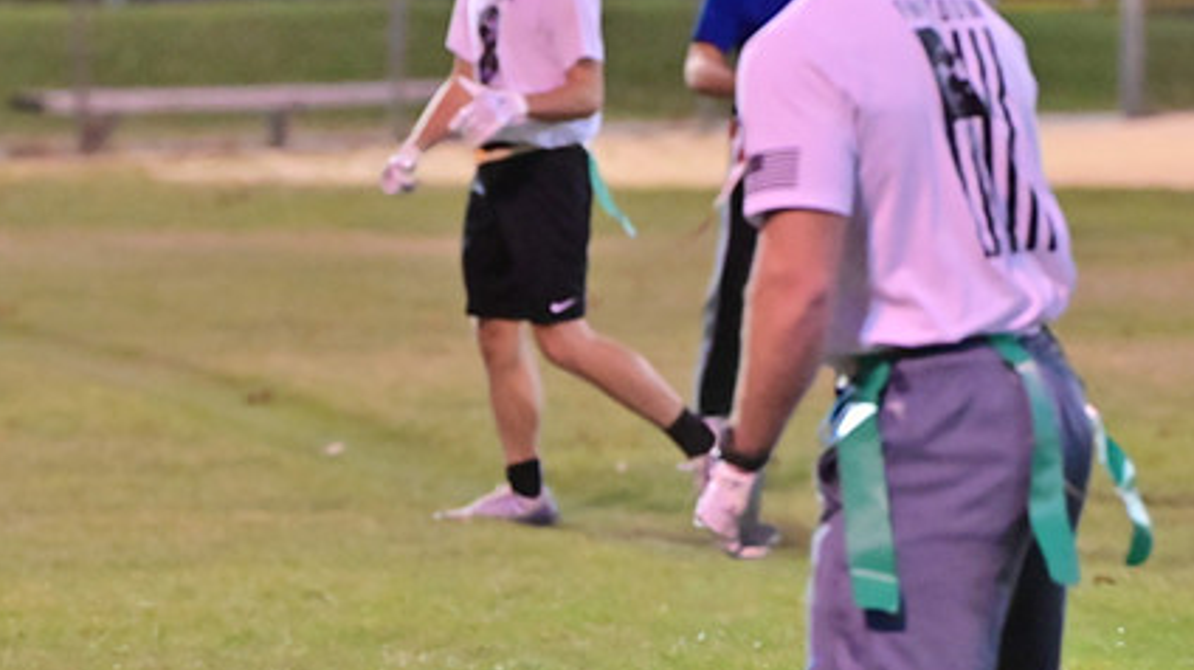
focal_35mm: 387
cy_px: 379
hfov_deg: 5.6
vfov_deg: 3.1
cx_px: 659
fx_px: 12246
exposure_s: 1/400
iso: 6400
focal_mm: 180
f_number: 4
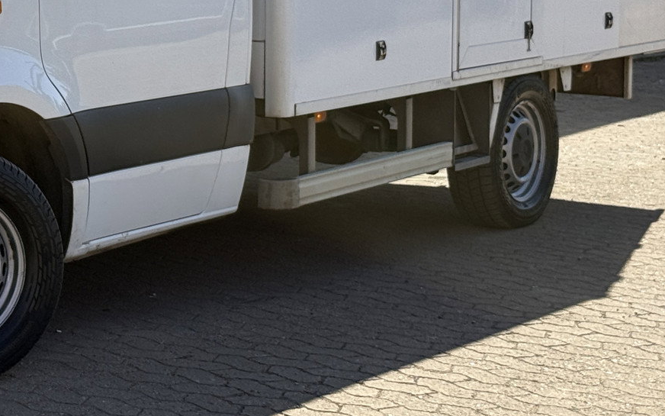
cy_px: -62
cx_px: 41
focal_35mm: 112
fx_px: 2030
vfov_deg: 11.5
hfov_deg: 18.2
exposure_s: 1/3891
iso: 80
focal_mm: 6.76
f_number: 1.78
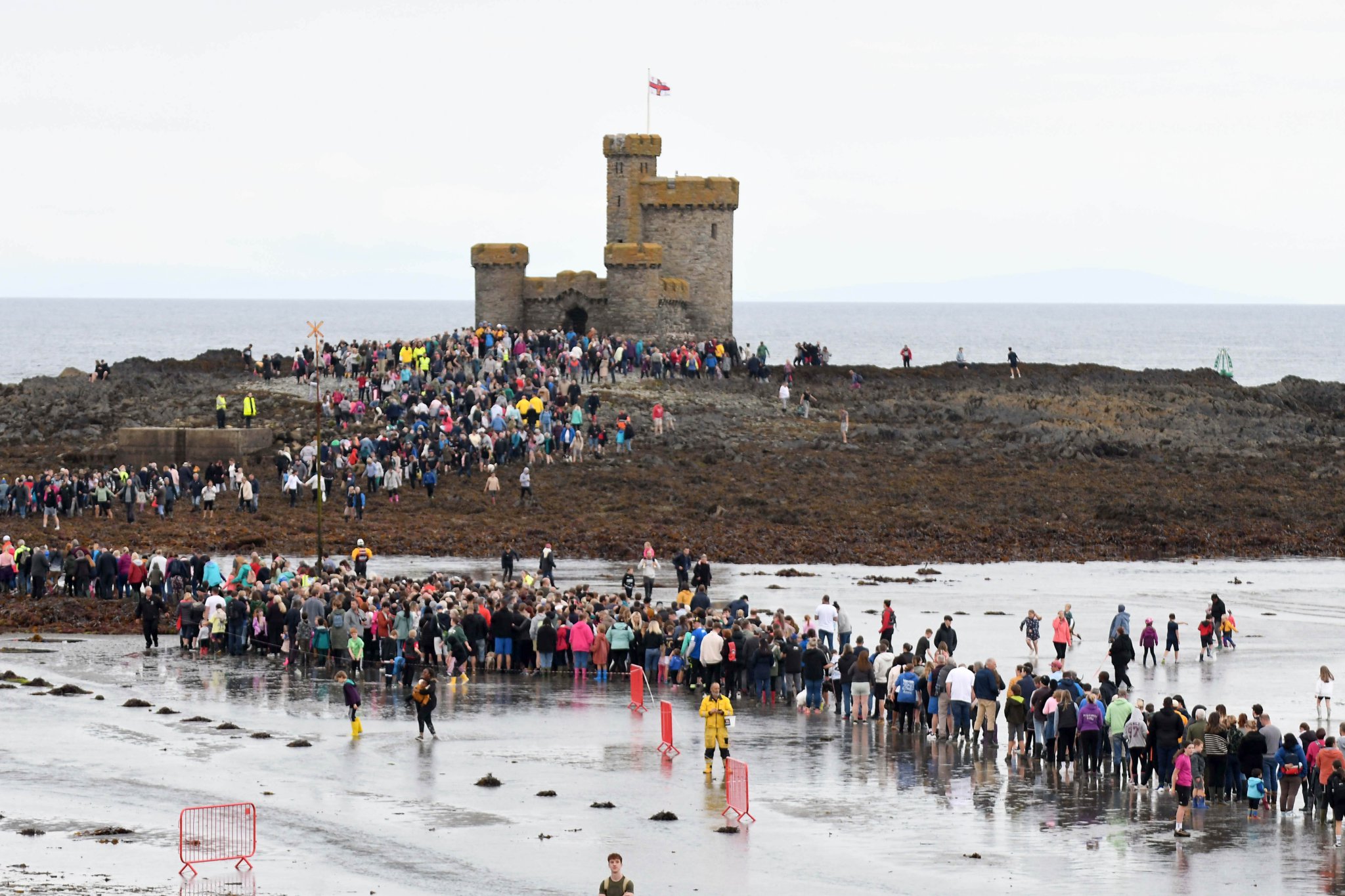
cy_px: 448
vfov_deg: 6.8
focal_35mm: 202
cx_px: 672
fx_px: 7564
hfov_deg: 10.2
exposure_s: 1/250
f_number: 8
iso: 1000
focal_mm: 135
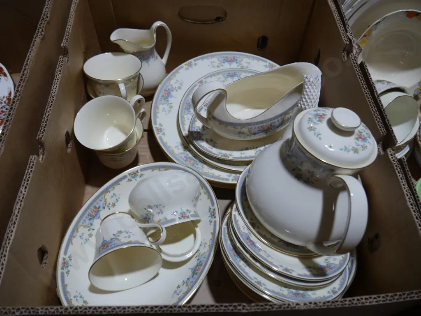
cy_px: 158
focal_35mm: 28
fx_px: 341
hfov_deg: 63.4
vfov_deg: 49.8
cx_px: 210
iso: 200
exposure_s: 1/160
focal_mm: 14
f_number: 4
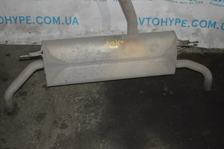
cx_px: 112
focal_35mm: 51
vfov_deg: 26.4
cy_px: 74
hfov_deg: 38.9
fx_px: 317
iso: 3200
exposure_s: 1/60
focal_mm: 34
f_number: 4.5
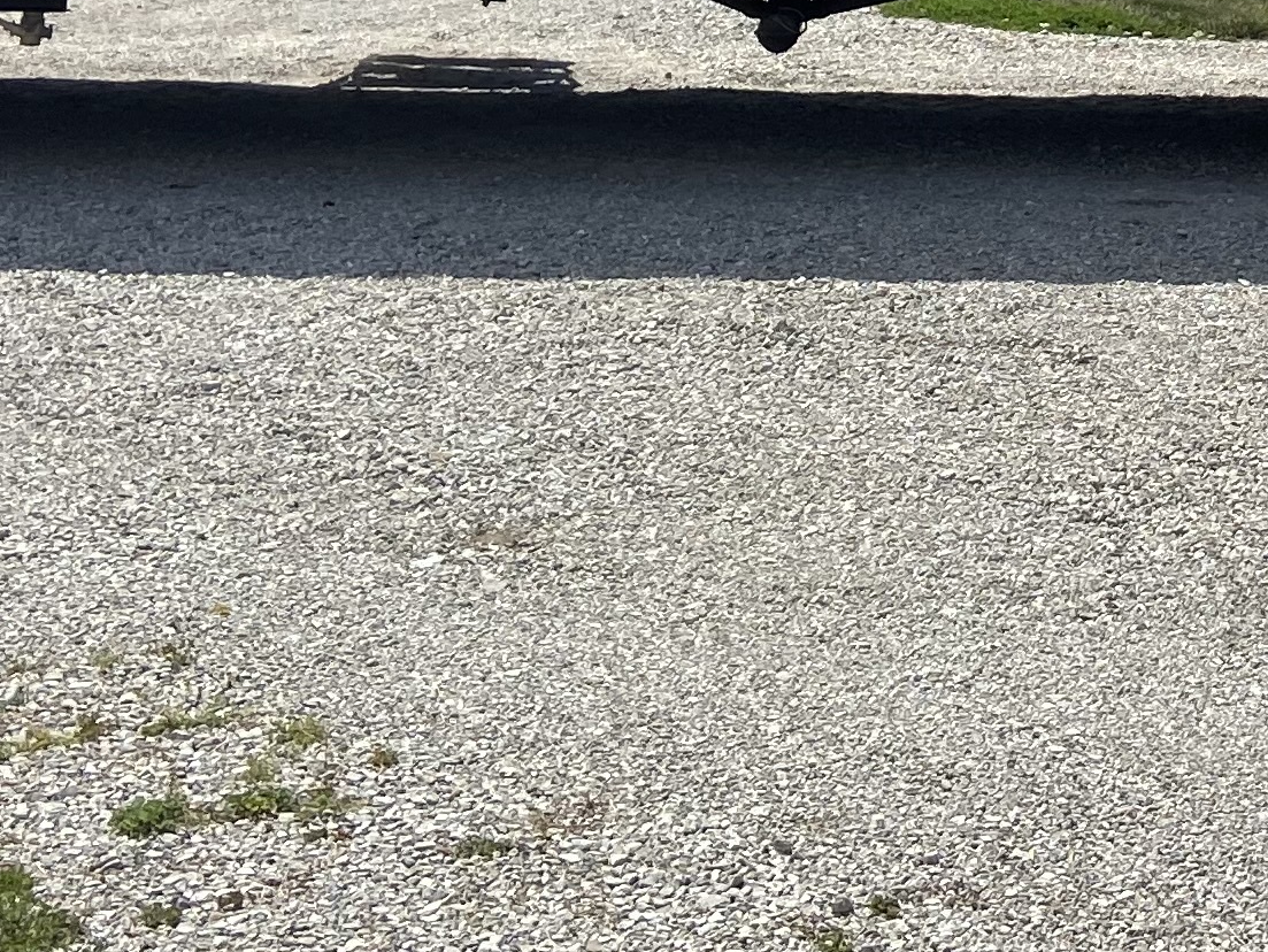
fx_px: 3481
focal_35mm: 95
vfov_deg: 14.8
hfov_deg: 19.6
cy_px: -321
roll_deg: -2.5
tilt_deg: +0.0
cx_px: 1471
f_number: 1.8
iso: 32
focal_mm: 4.25
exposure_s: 1/4608
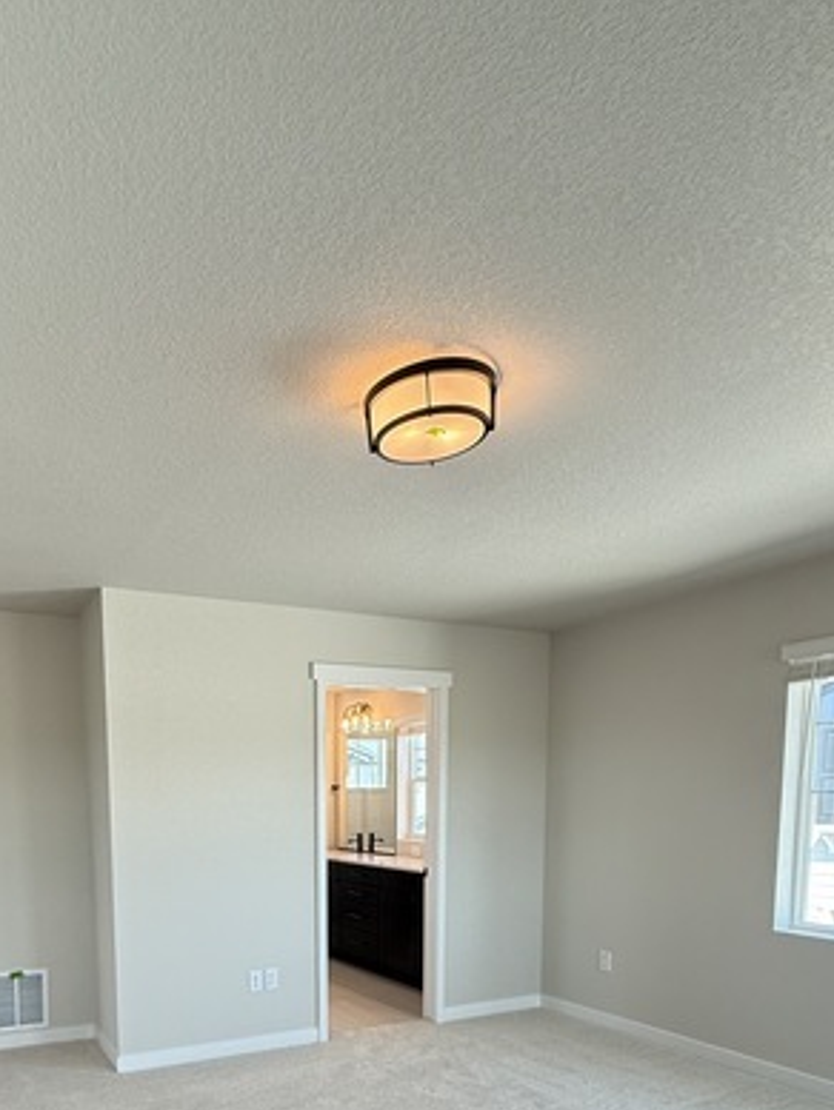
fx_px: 771
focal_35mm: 24
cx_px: 268
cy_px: 895
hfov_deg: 55.5
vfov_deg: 64.9
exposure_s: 1/120
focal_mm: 2.22
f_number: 2.2
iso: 125
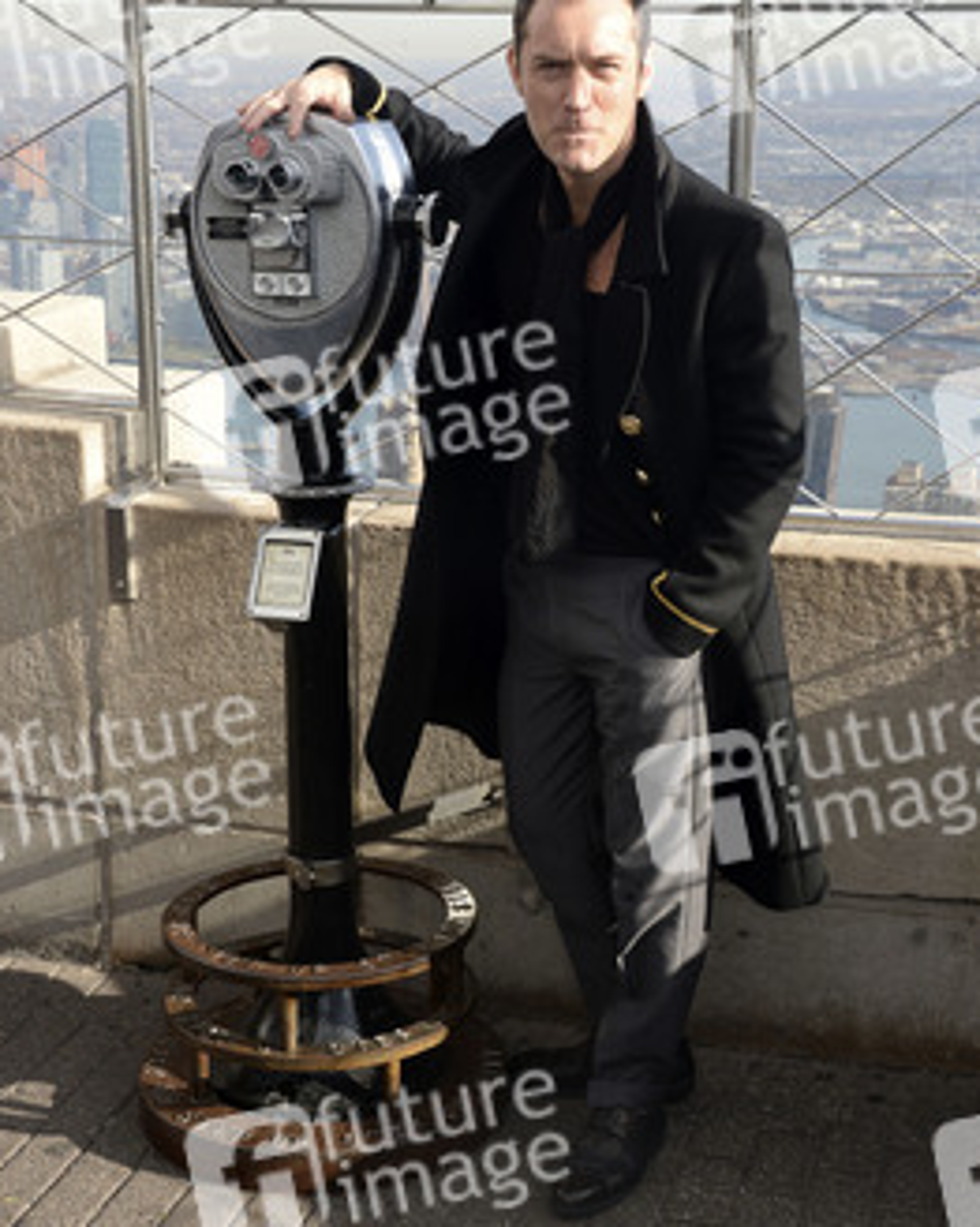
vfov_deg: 34.2
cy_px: 599
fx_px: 1996
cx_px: 488
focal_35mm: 55
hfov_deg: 27.6
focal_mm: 48
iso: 500
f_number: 13
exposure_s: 1/250
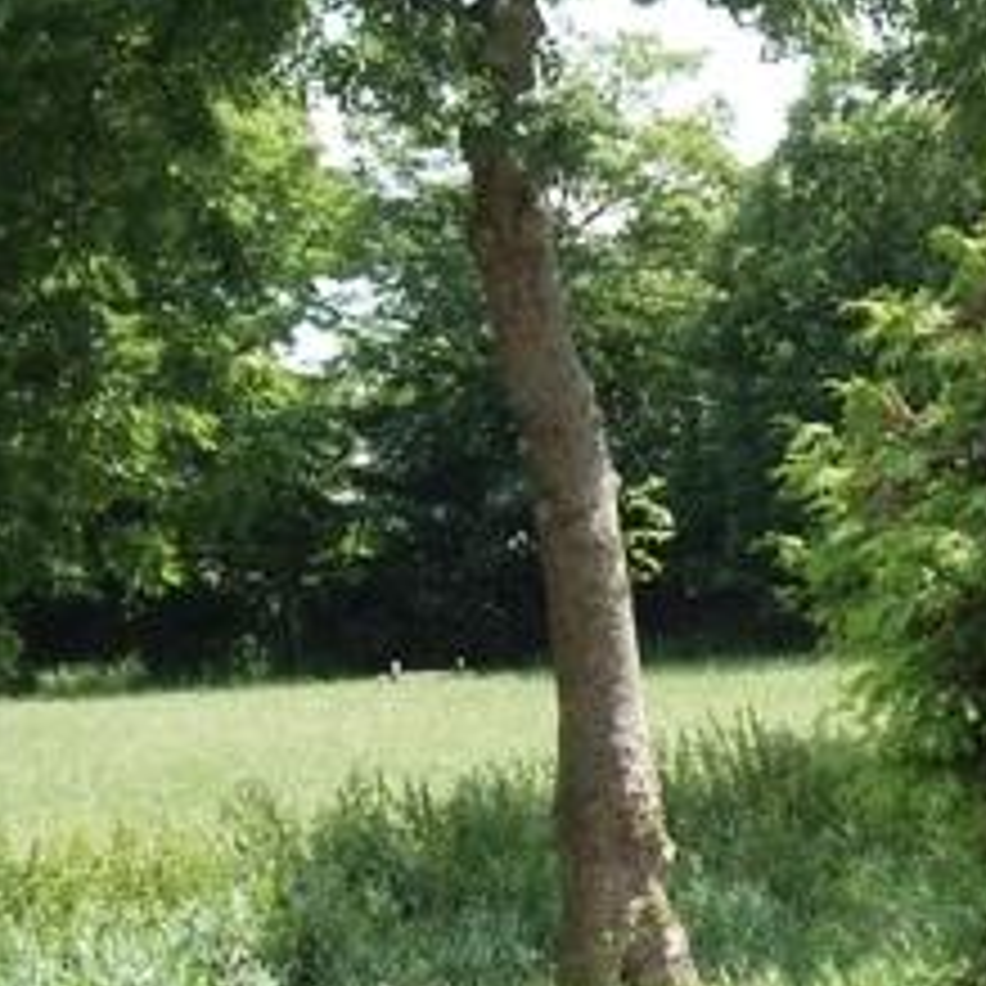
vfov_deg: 17.7
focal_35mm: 98
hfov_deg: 16.8
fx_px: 3158
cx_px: 1243
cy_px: 495
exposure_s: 1/500
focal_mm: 7.9
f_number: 2.8
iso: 64
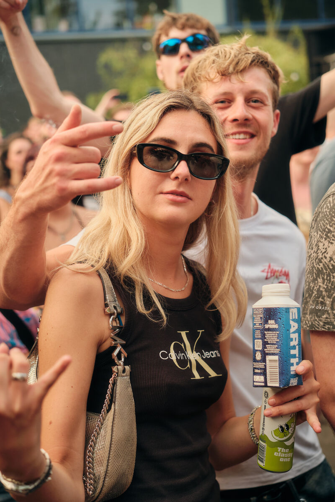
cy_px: 251
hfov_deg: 27.0
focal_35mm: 50
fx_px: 698
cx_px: 168
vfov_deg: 39.6
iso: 640
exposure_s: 1/180
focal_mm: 33
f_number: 2.2
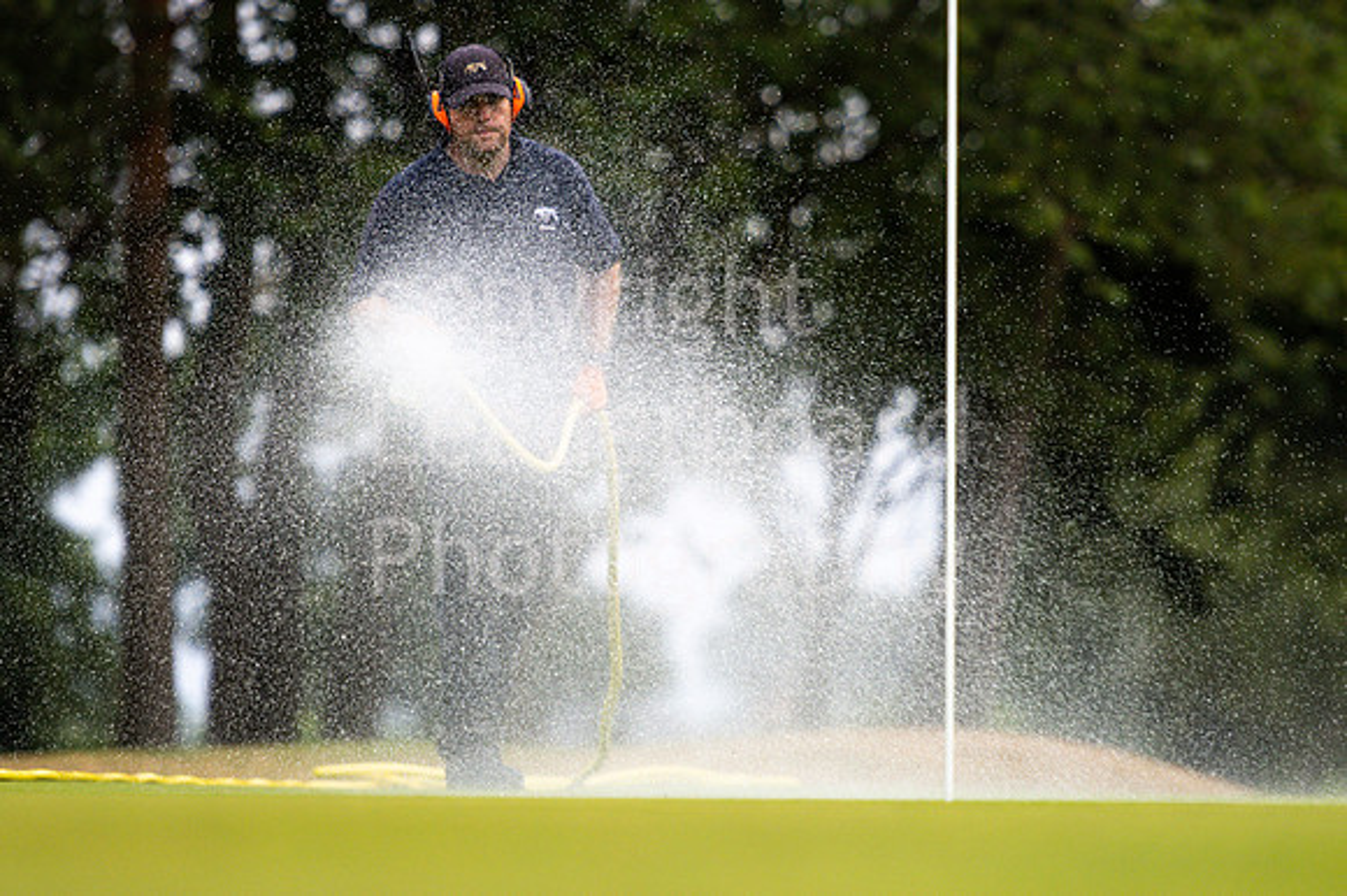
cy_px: 448
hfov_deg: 7.4
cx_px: 674
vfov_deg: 4.9
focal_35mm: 279
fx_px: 10424
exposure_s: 1/800
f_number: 2.8
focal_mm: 180
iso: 400
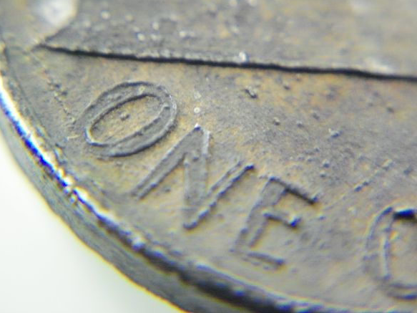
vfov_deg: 8.4
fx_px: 2120
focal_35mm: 176
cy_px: 156
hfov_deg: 11.2
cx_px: 209
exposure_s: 1/50
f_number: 4.8
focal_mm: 31.3
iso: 400
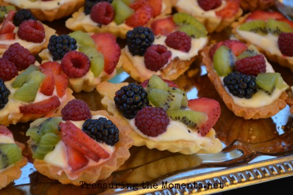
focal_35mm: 82
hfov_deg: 24.6
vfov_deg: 16.5
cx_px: 146
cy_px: 98
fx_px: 671
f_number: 5.6
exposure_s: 1/125
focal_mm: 55
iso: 220
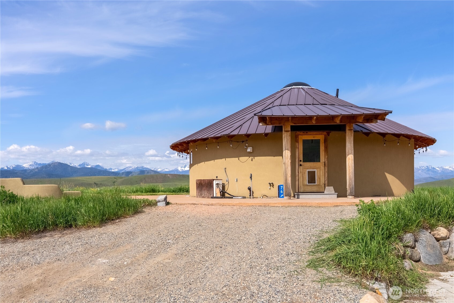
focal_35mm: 32
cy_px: 152
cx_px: 227
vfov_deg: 40.8
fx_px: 408
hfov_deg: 58.2
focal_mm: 32.3
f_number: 9
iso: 100
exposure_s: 1/8000
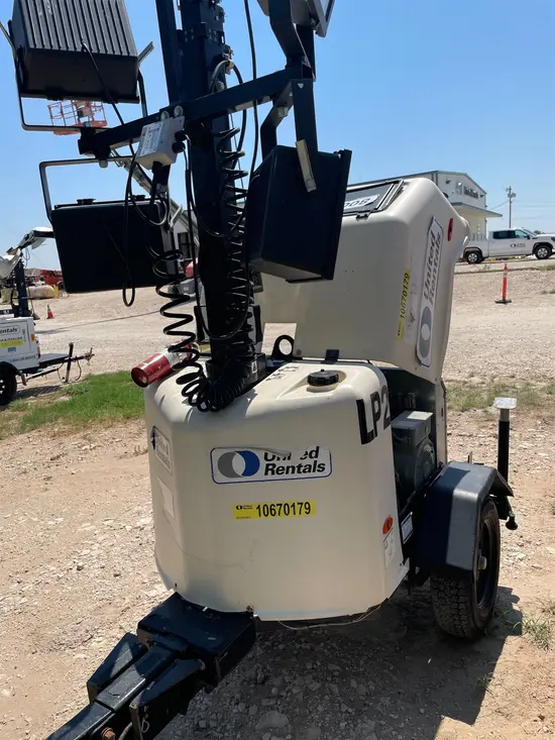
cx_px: 278
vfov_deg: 67.3
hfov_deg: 53.1
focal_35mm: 26
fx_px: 556
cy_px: 370
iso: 50
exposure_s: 1/5814
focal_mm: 4.2
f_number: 1.6
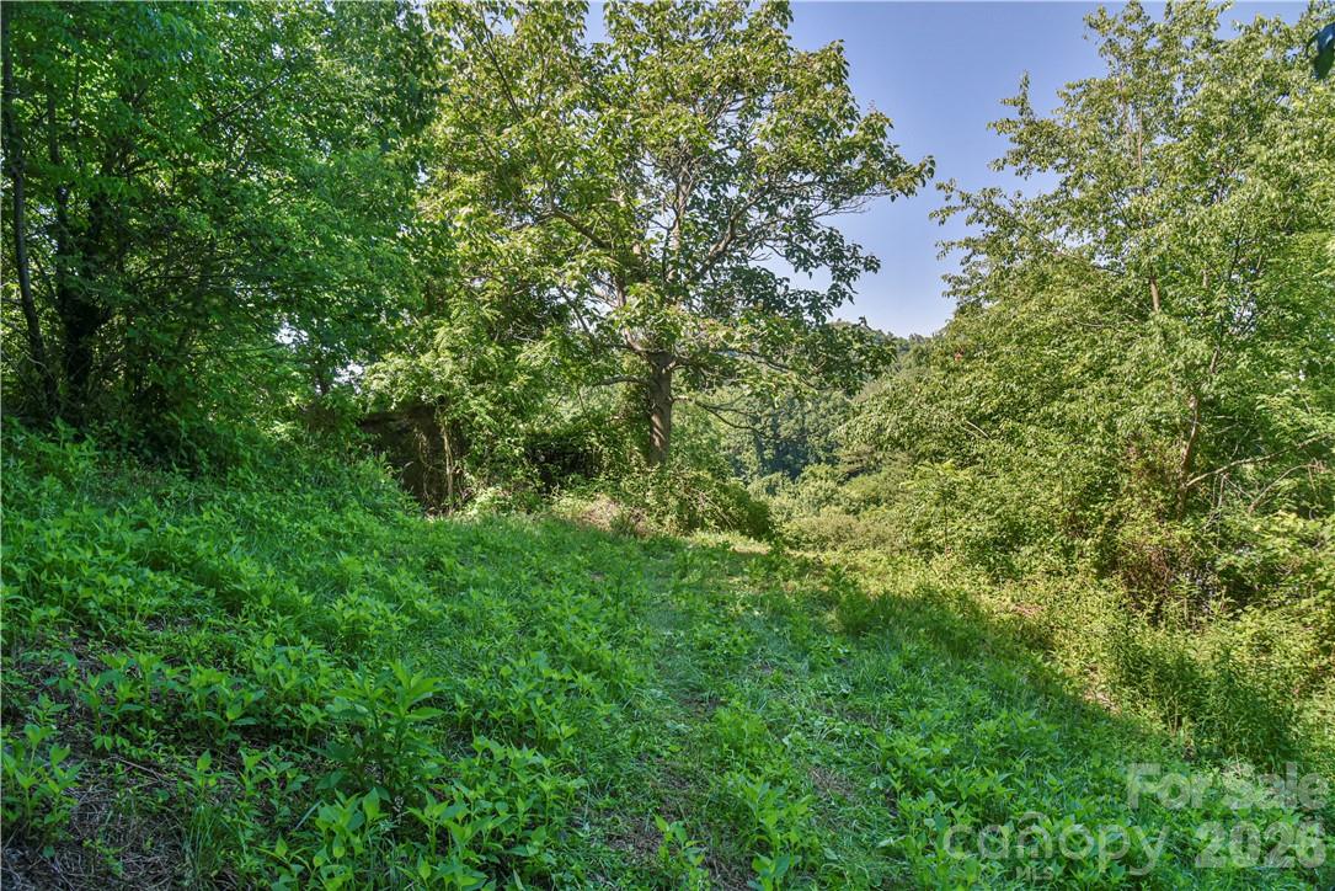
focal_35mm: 24
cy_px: 446
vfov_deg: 53.2
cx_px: 668
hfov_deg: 73.7
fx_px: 890
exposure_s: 1/250
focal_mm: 24
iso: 1600
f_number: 8
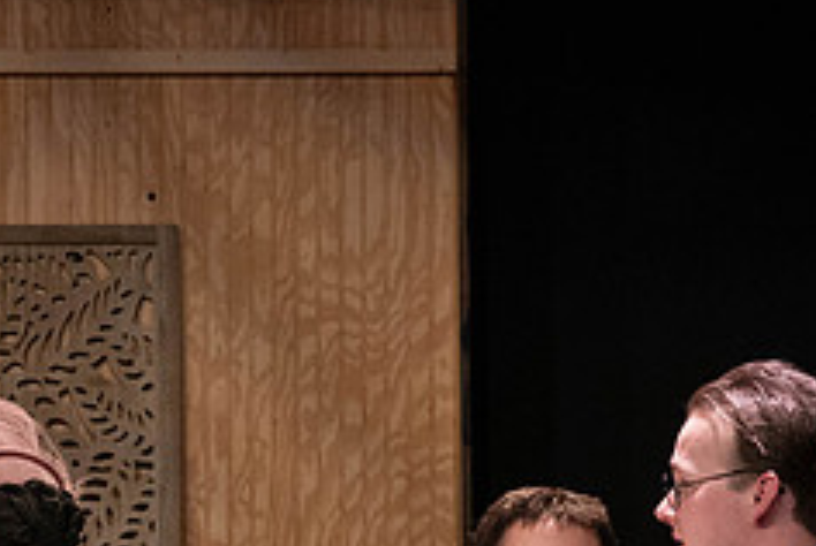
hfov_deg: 11.3
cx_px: -7
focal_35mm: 180
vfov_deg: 7.6
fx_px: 4085
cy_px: 678
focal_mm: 59
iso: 4000
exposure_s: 1/400
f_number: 5
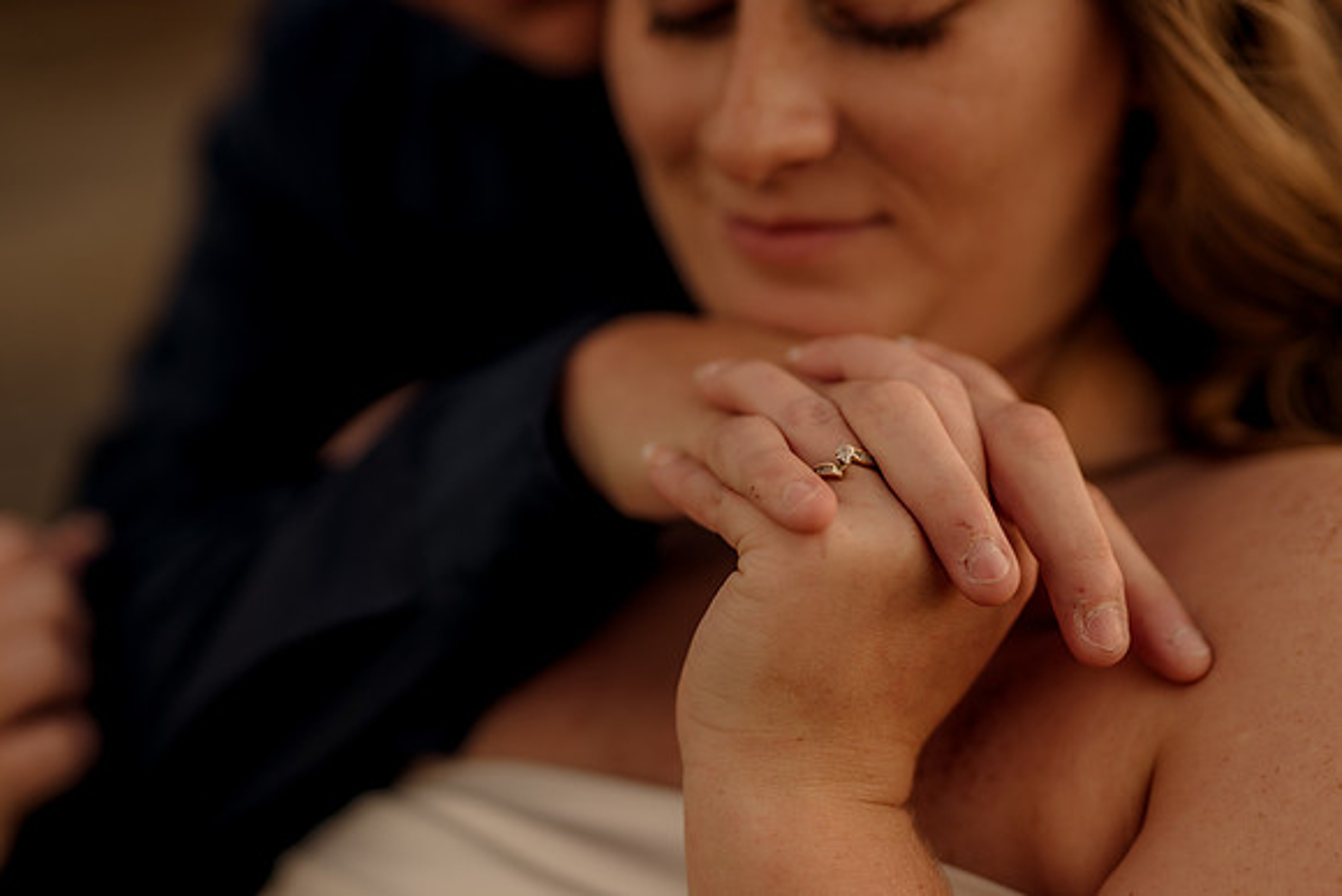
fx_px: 3169
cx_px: 671
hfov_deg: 23.9
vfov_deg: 16.1
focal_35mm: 85
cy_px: 448
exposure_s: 1/80
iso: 100
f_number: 1.8
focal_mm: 85
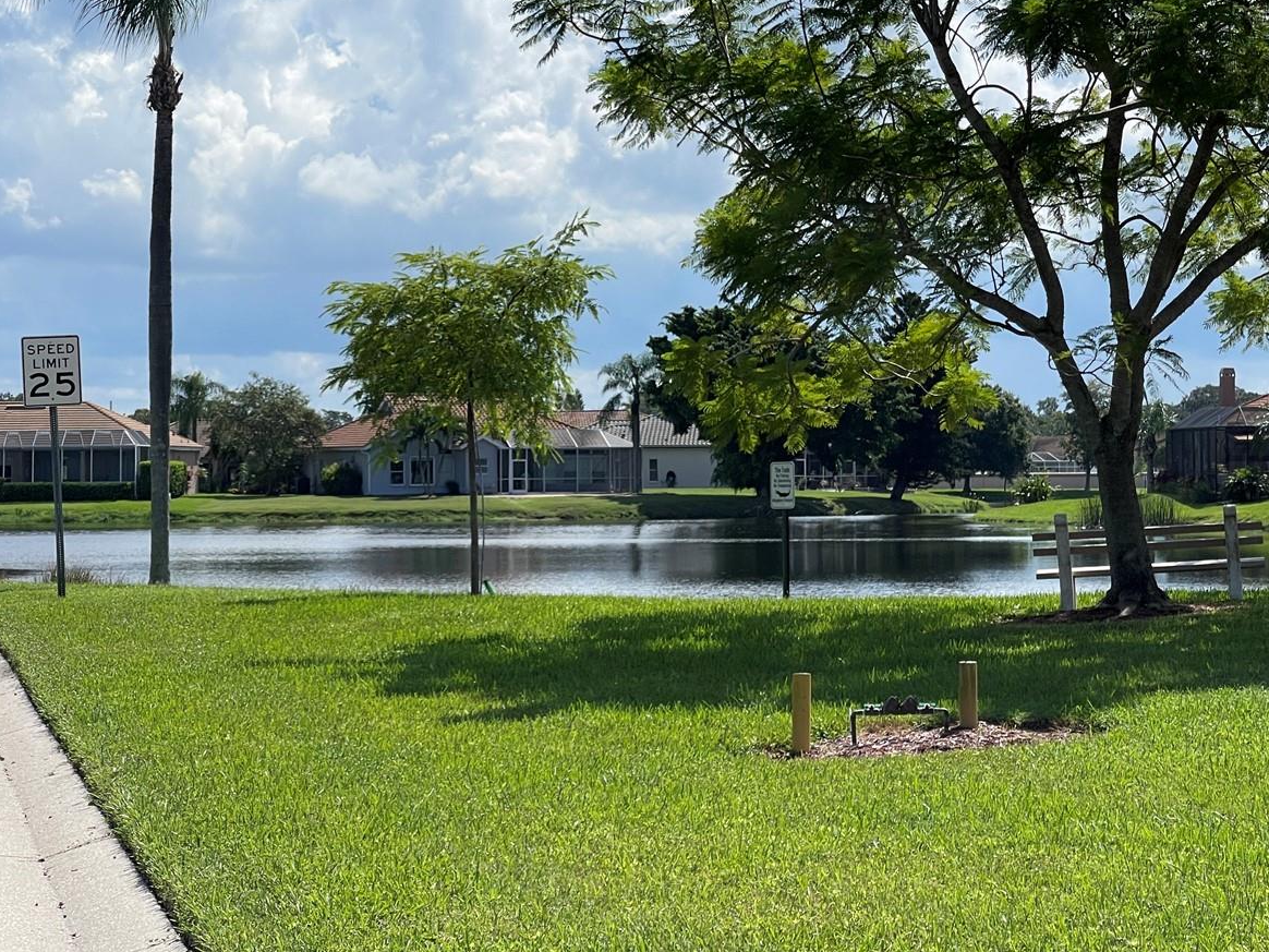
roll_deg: +0.2
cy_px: 386
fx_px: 3226
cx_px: 746
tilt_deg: +0.5
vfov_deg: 16.8
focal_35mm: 88
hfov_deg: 22.2
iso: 20
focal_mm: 7.5
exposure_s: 1/1815
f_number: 2.2
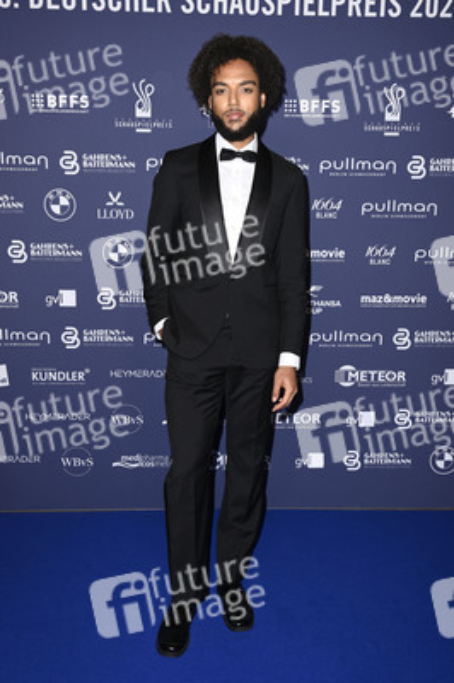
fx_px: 682
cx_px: 227
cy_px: 342
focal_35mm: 36
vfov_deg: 53.2
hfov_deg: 36.8
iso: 320
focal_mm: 36
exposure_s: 1/250
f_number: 5.6
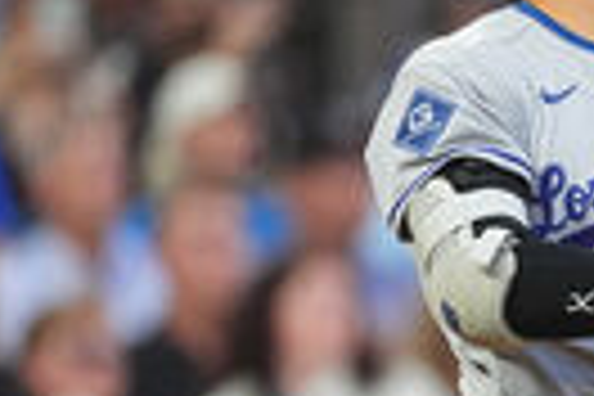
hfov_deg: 1.1
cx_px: 666
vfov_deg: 0.8
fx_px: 29945
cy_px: 272
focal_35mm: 1815
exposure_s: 1/1600
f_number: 4
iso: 4000
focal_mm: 600
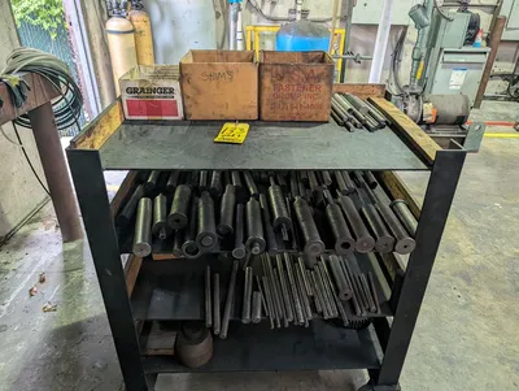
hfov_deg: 71.5
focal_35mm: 24
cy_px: 196
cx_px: 260
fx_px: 360
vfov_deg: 56.9
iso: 359
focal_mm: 6.9
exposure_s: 1/120
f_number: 1.68
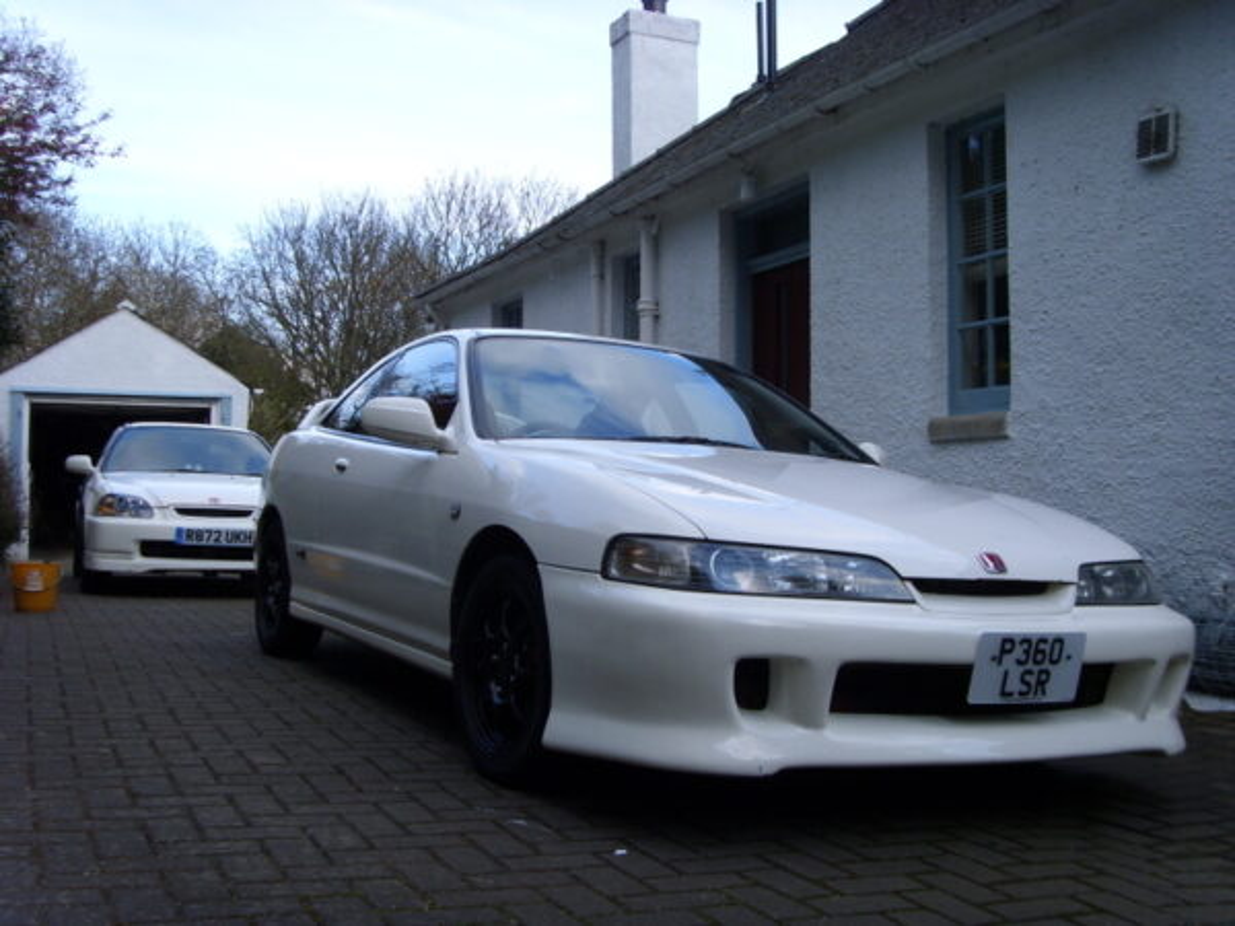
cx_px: 618
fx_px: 1106
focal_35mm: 31
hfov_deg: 58.4
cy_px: 463
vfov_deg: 45.4
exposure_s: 1/296
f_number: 3.5
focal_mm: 6.3
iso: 50
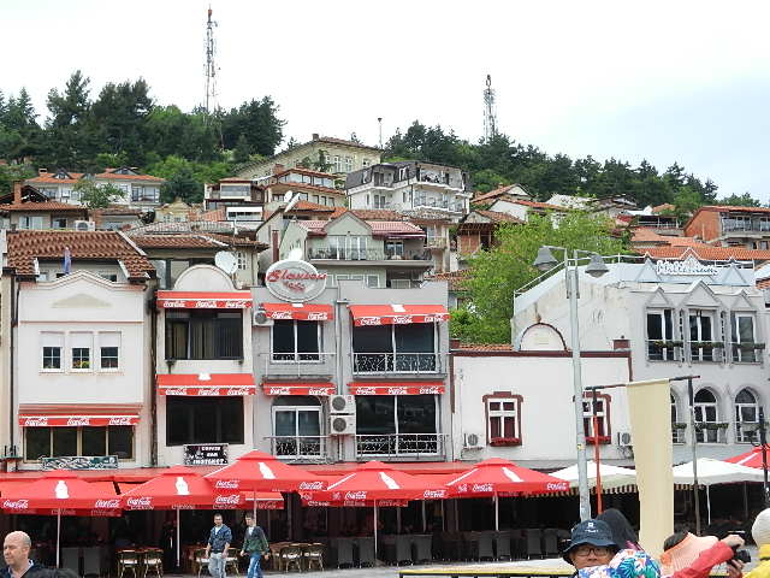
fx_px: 1513
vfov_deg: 21.6
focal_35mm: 68
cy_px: 289
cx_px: 385
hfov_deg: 28.6
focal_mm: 12.3
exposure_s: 1/400
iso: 160
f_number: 4.6
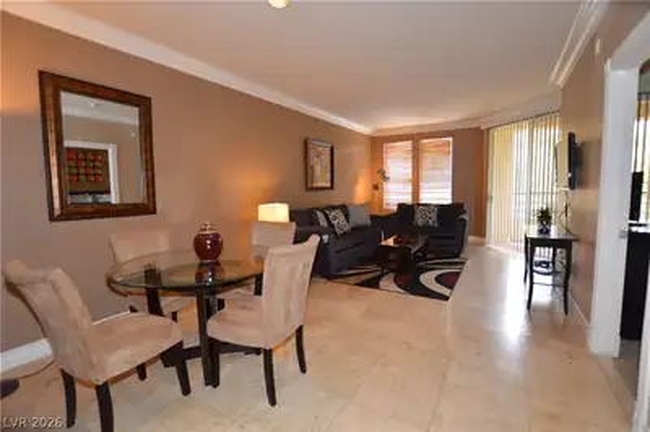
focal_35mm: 15
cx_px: 325
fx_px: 271
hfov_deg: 100.4
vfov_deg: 77.2
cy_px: 216
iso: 400
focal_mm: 10
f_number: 4
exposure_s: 1/60
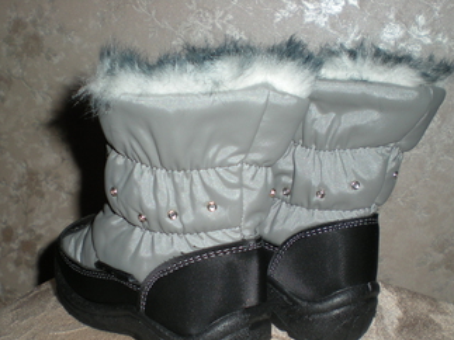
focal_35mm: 53
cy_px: 233
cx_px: 233
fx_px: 695
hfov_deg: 36.2
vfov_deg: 27.3
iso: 64
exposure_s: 1/60
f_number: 3.1
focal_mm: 6.3
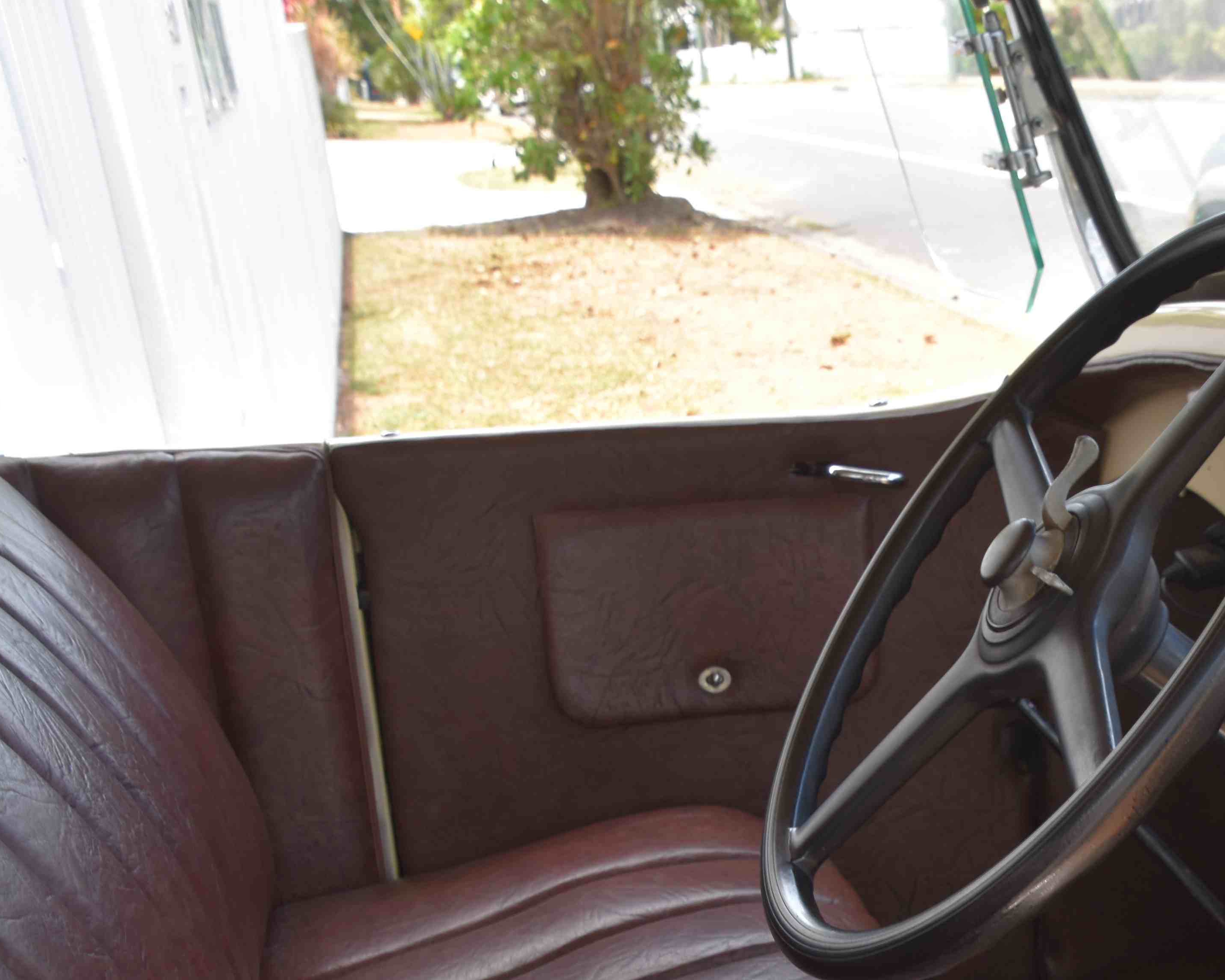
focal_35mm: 53
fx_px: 1921
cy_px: 819
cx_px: 1134
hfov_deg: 33.3
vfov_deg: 27.9
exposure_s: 1/125
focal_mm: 18
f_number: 5.6
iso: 140
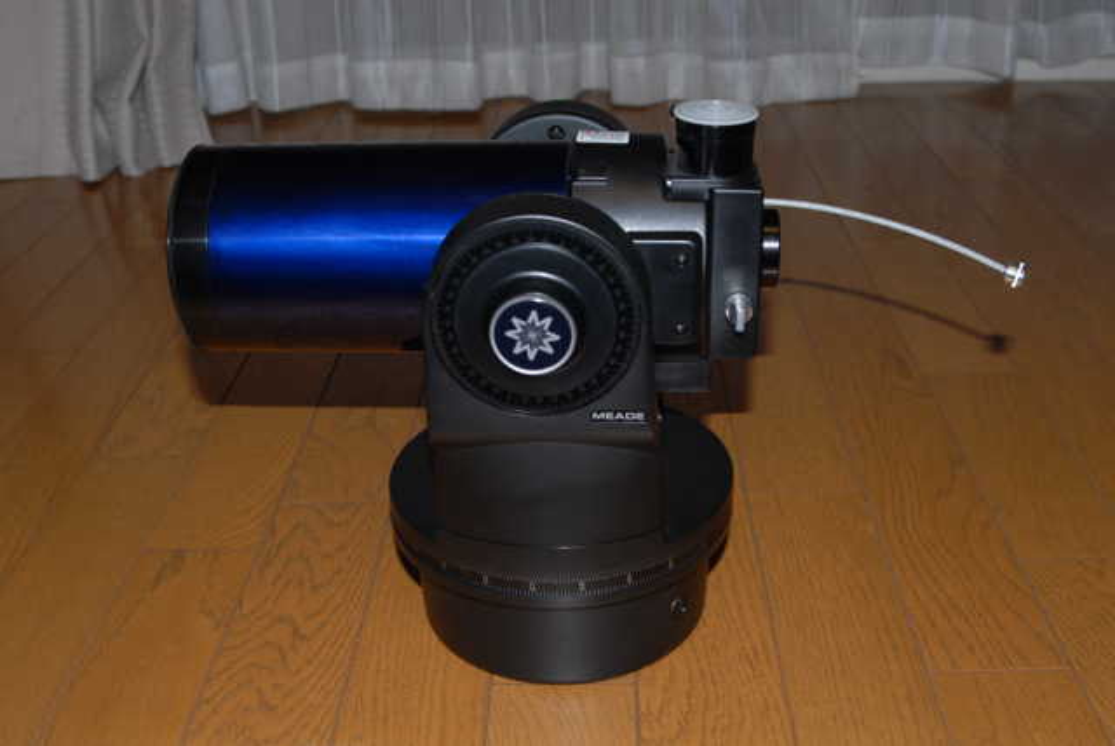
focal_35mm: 39
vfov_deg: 34.3
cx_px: 558
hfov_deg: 49.5
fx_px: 1209
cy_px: 373
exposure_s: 1/60
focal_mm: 26
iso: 200
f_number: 5.6
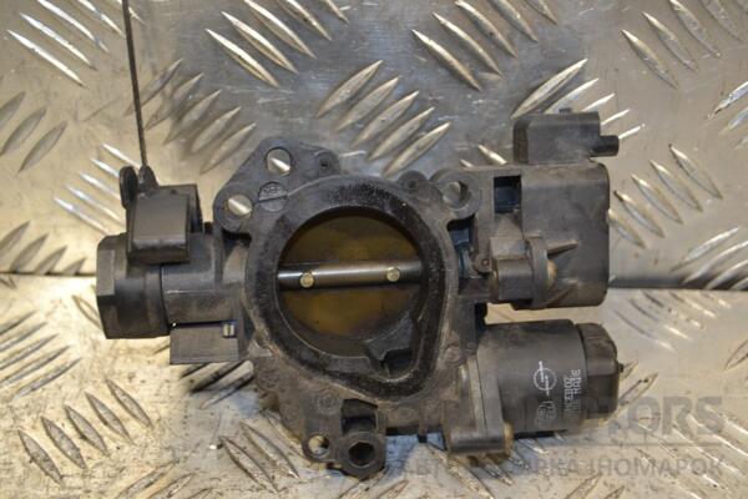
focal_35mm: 48
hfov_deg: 41.1
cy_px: 250
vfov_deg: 28.1
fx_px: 997
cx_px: 374
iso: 320
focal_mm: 32
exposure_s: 1/60
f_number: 4.8
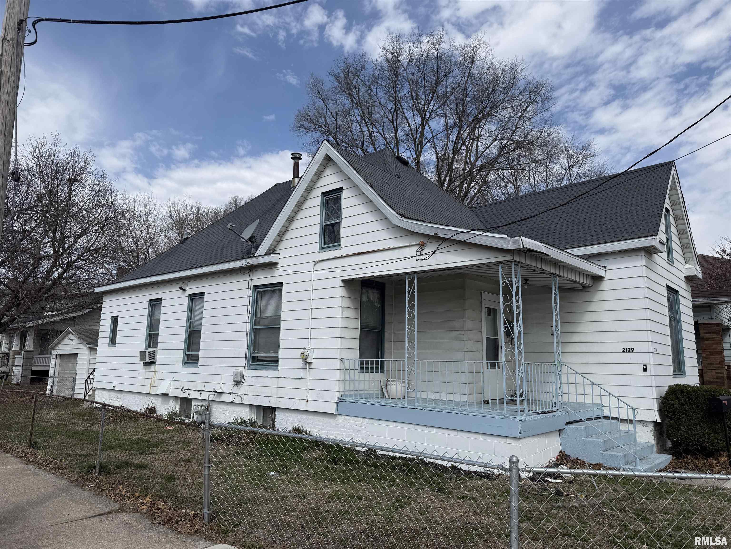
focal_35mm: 24
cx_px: 366
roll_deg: -1.4
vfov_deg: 56.8
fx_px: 507
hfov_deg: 71.6
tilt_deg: +10.2
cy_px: 274
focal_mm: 6.76
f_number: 1.78
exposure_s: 1/6173
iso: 80
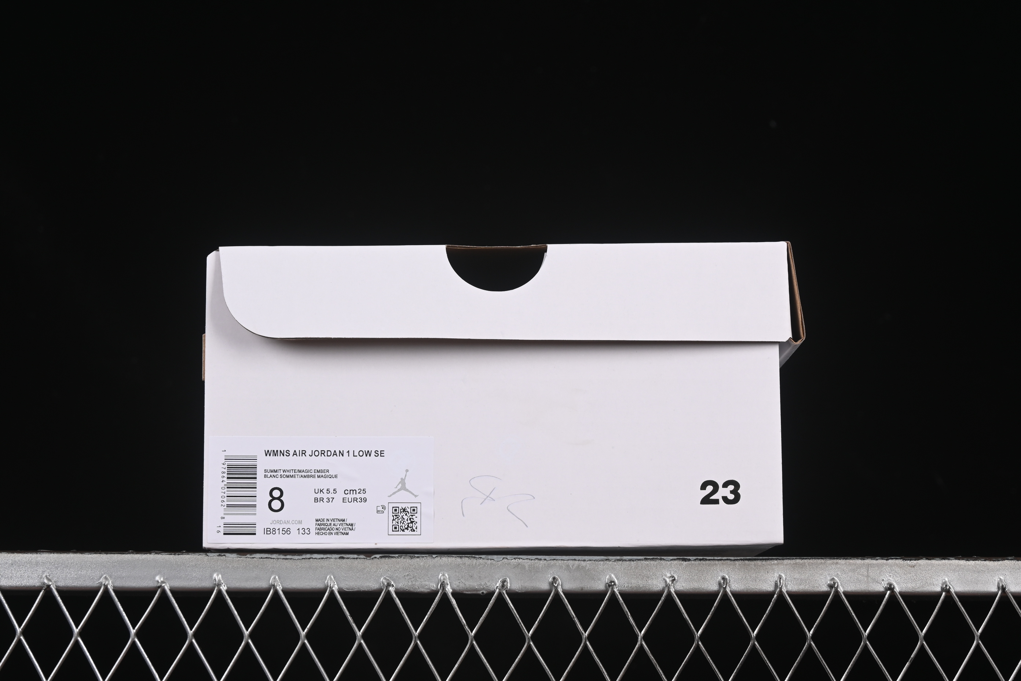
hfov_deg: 27.0
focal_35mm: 75
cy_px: 340
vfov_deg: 18.2
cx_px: 510
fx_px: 2127
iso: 160
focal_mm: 50
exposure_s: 1/80
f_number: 8
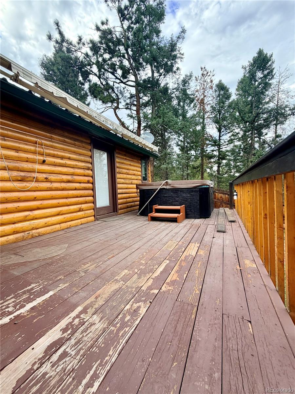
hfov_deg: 85.7
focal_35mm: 14
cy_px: 197
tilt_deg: -2.2
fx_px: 159
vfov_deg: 102.1
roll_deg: +2.5
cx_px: 148
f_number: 2.2
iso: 50
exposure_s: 1/163
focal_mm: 2.22
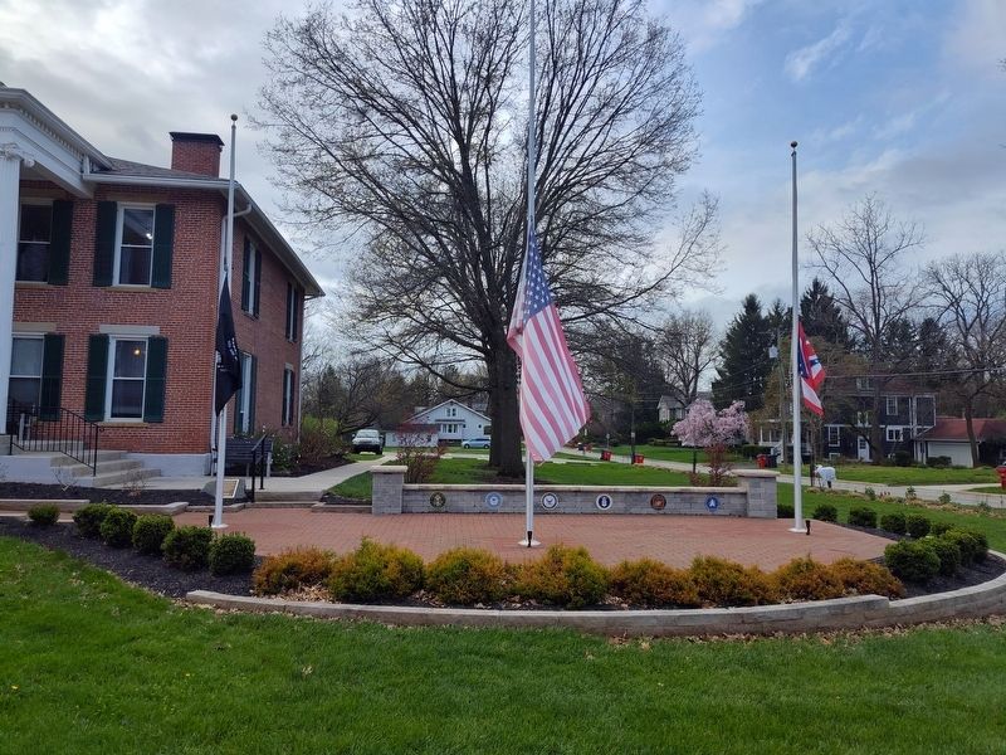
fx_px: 668
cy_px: 378
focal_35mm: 23
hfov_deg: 73.9
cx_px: 503
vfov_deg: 58.9
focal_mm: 5.56
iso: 100
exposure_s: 1/1073
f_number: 1.8
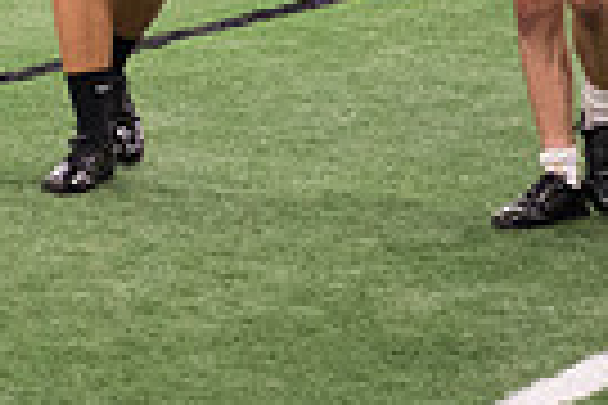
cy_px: -335
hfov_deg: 6.8
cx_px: 23
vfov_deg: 4.5
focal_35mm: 300
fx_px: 5066
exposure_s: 1/200
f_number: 3.2
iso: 3200
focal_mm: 70
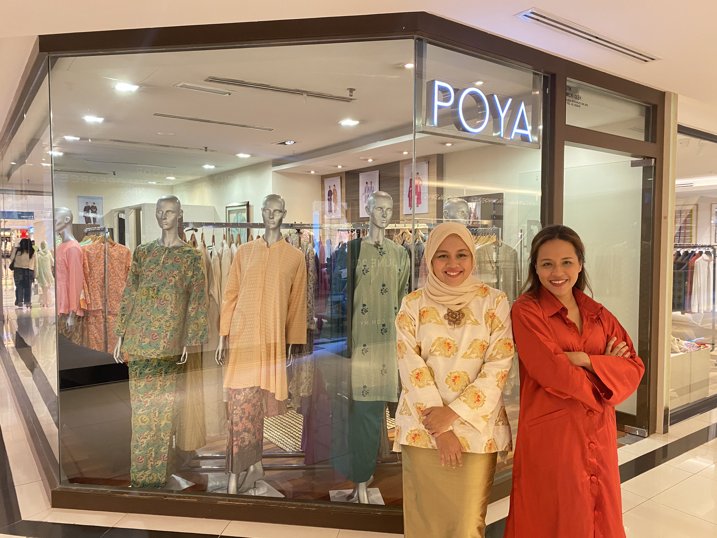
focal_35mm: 26
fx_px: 539
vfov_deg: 53.1
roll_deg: -0.2
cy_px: 269
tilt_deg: -3.5
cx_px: 358
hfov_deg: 67.3
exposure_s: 1/50
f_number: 1.8
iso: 320
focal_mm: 4.25
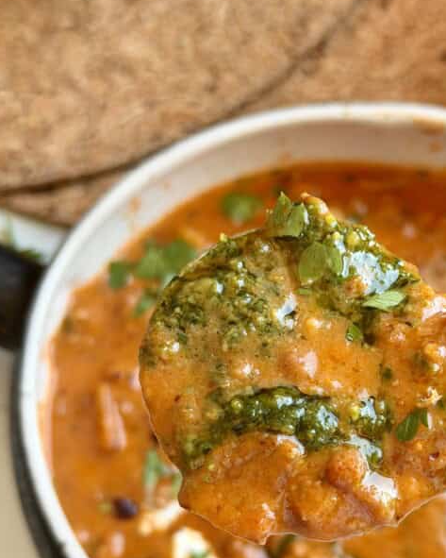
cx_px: 334
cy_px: 384
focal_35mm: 77
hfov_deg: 19.8
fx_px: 1270
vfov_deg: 24.6
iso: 100
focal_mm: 6.8
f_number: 1.8
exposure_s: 1/80
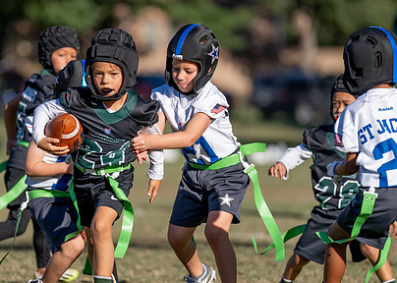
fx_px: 4068
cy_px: 149
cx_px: 157
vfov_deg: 4.0
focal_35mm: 361
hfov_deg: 5.6
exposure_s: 1/2000
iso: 100
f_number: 2.8
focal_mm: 200
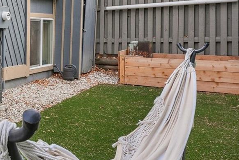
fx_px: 301
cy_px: 47
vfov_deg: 29.3
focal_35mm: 45
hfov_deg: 33.0
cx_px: -66
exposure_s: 1/30
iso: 100
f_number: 8
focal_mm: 11
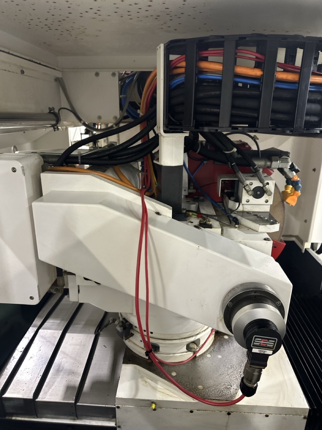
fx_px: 298
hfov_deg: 56.8
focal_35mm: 24
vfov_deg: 71.6
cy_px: 215
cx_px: 161
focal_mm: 6.86
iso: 400
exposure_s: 1/60
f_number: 1.78
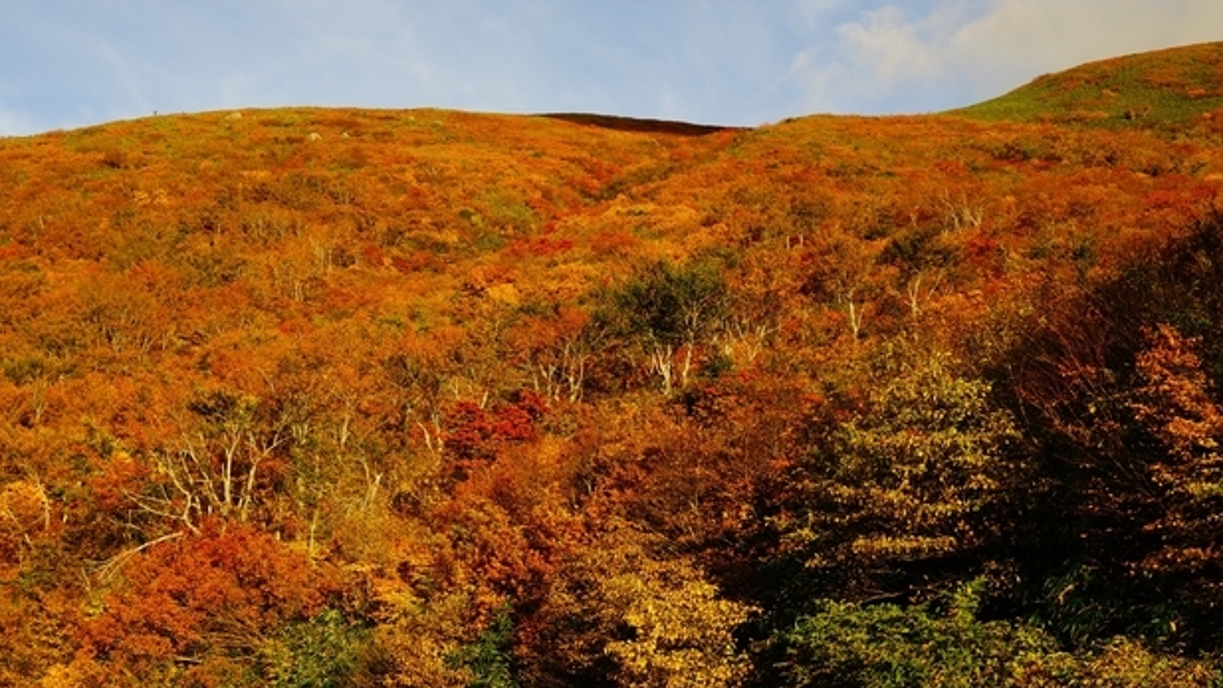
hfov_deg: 38.8
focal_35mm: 53
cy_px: 484
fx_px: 1719
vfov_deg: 22.5
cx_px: 436
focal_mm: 39
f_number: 9
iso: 100
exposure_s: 1/100
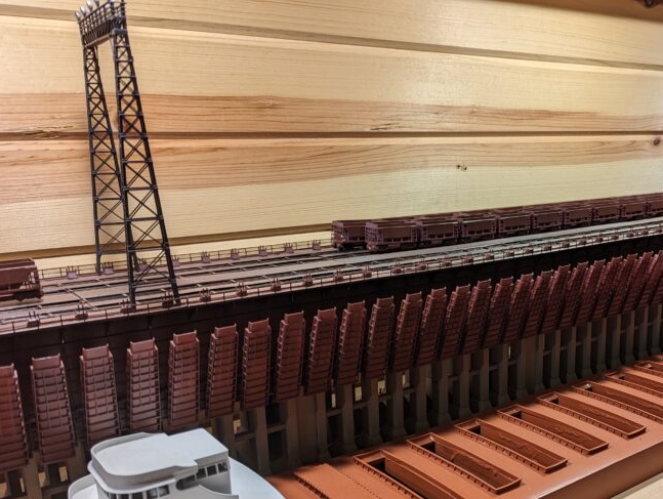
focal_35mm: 38
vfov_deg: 37.4
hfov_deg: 47.0
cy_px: 337
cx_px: 502
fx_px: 729
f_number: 1.85
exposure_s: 1/30
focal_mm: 6.81
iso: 37
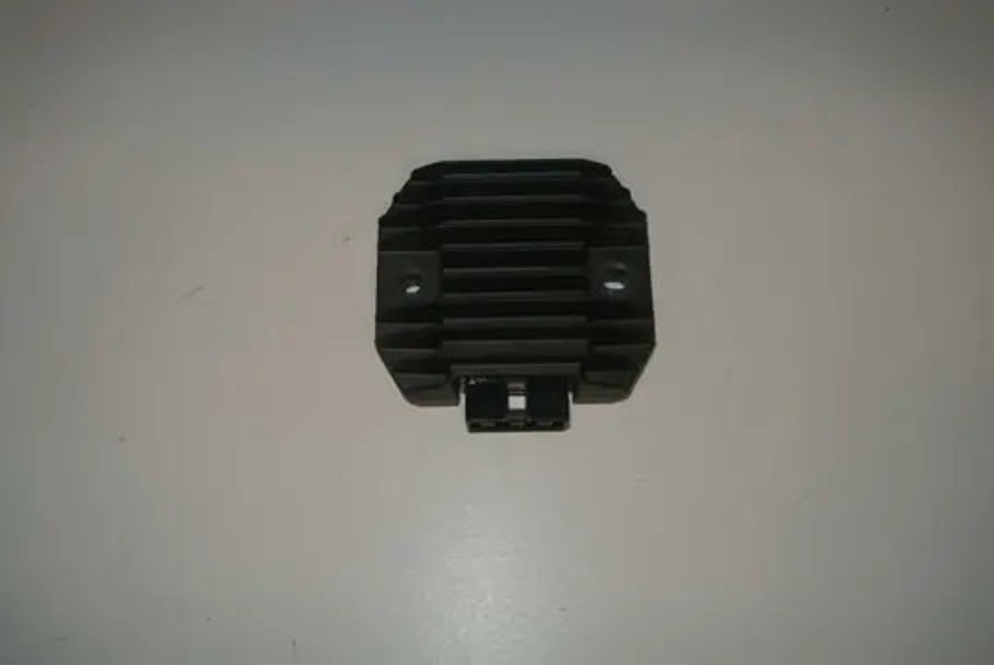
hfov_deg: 54.4
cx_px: 497
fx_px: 967
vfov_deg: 37.9
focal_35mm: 35
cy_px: 332
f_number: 4
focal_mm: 13.1
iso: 200
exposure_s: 1/60
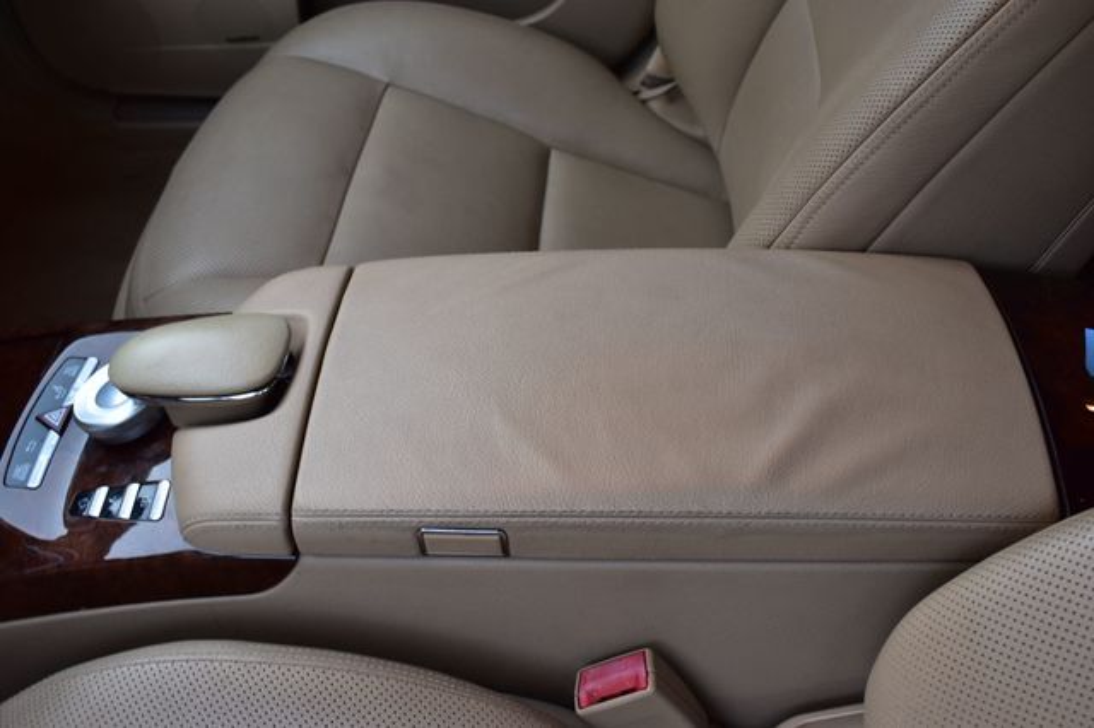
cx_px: 547
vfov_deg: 38.3
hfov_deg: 55.1
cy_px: 364
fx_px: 1048
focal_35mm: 34
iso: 400
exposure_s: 1/30
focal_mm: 23
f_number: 7.1
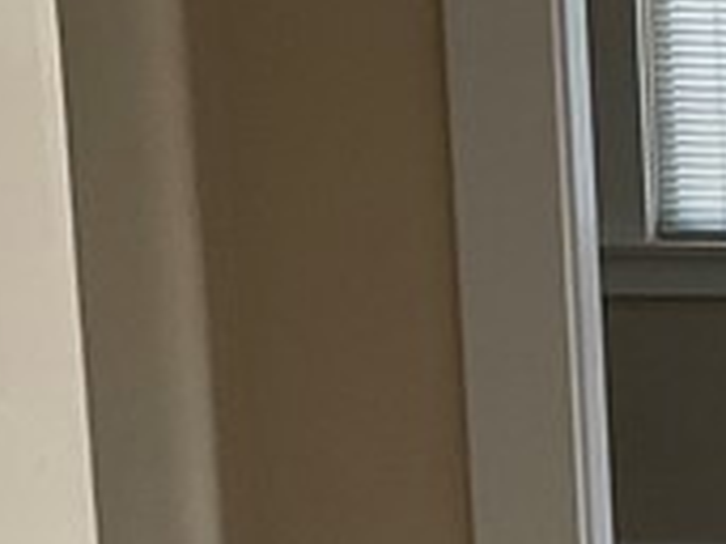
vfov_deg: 8.4
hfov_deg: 10.2
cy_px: 795
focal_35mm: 174
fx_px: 3647
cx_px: 1630
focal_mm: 3
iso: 64
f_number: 1.8
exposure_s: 1/60
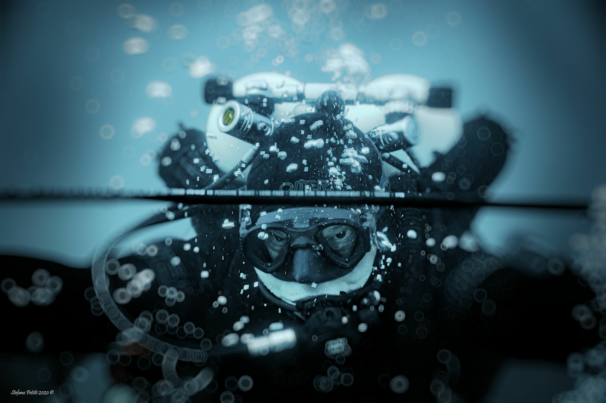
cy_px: 202
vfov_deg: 19.4
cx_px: 303
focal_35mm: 70
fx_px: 1178
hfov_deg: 28.9
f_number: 4
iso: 500
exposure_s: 1/125
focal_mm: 70
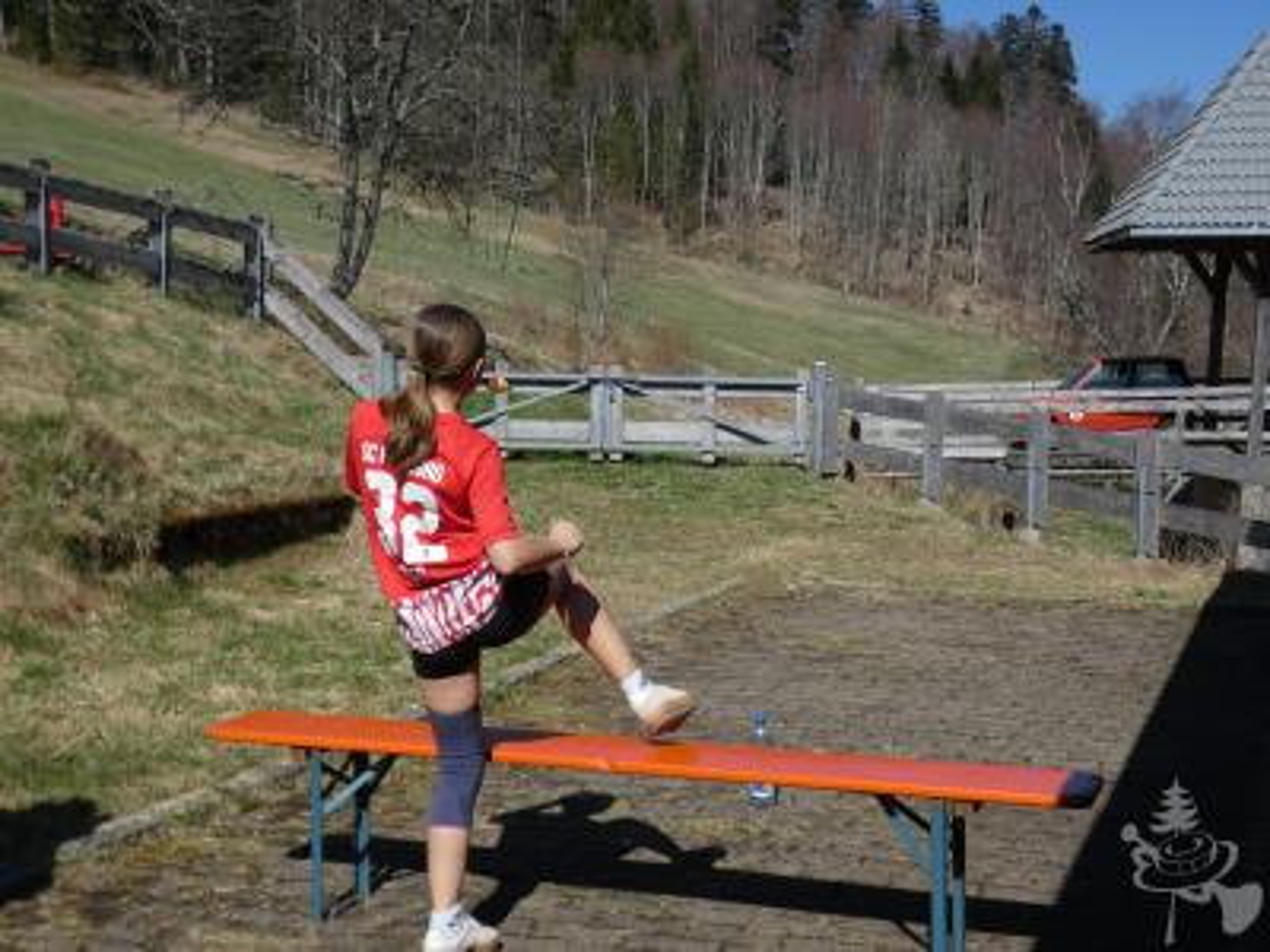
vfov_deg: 30.3
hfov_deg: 39.7
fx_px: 1761
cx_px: 635
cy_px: 476
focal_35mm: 48
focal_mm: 8.6
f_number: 3.8
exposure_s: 1/1000
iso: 80
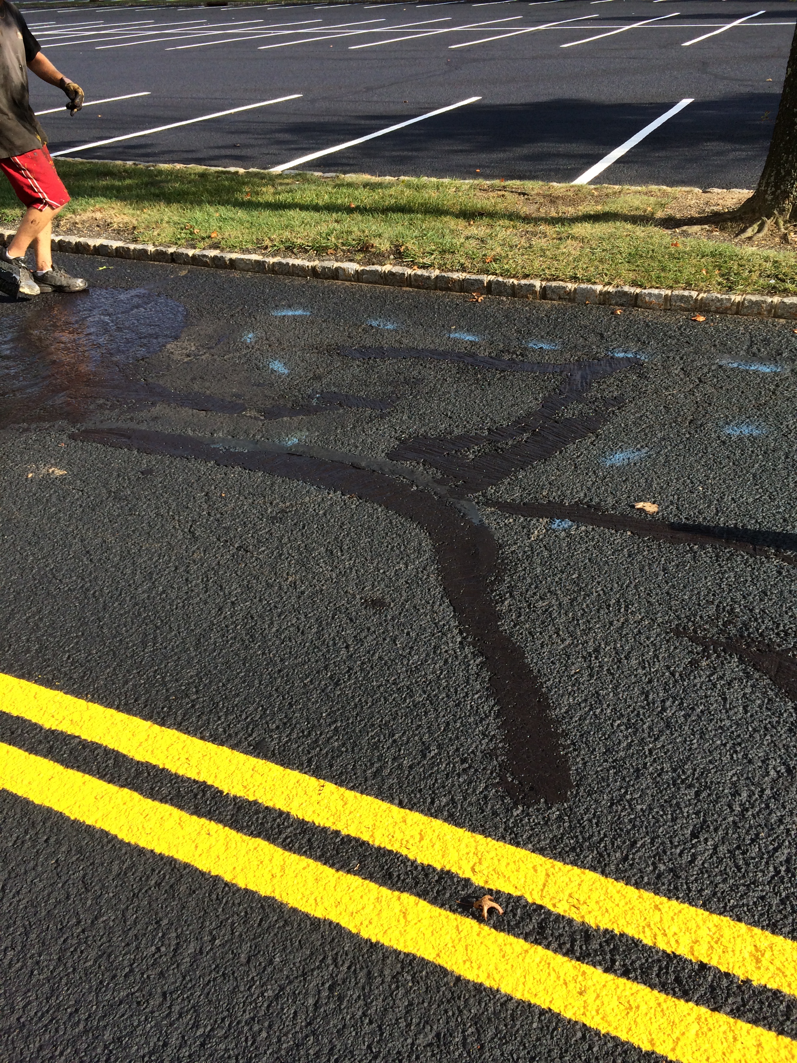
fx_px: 921
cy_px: 532
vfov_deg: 60.0
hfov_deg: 46.8
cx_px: 398
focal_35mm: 30
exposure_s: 1/1001
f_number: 2.2
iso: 32
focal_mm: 4.12
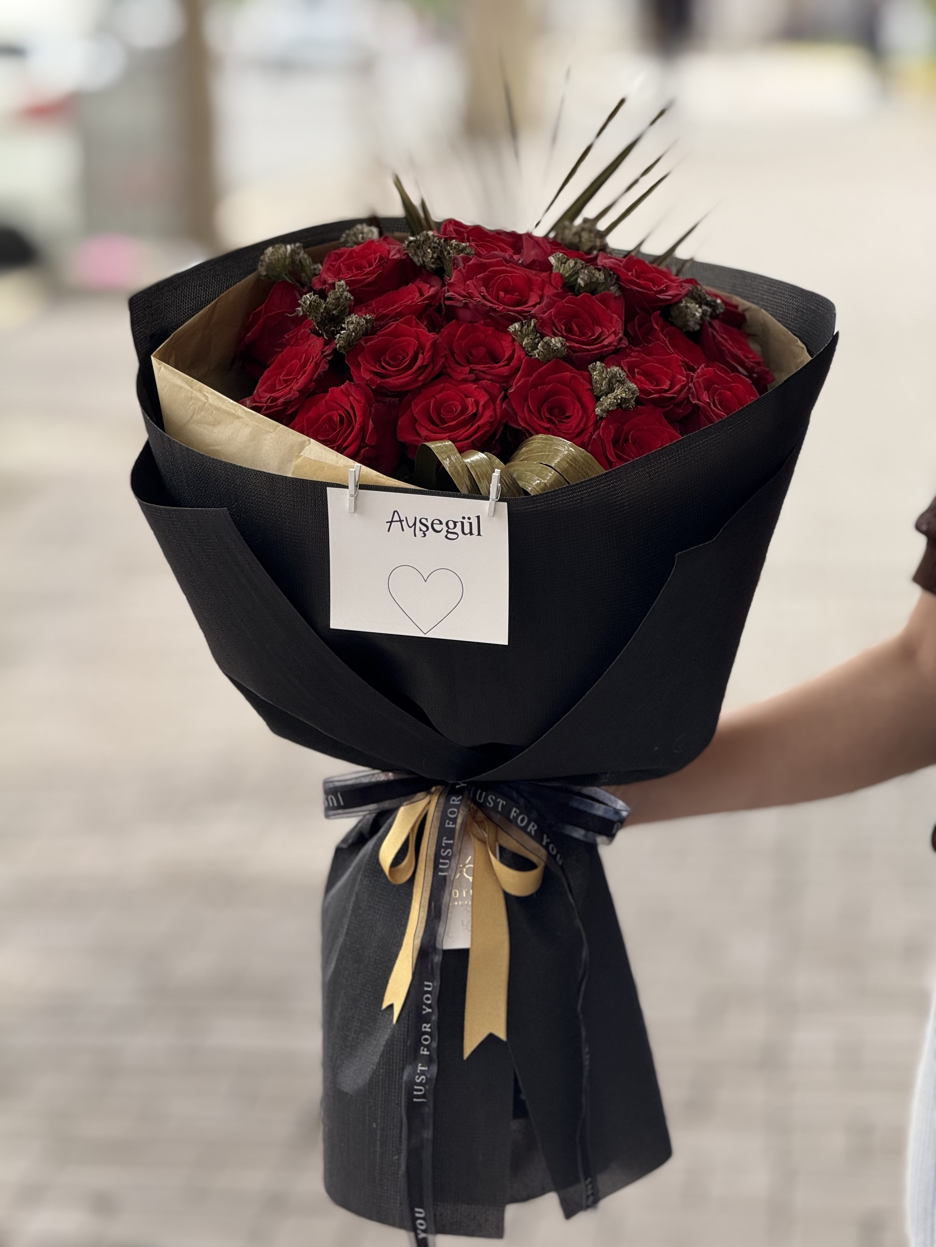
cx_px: 468
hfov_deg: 12.3
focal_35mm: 120
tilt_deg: -7.9
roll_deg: -1.5
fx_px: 4326
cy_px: 624
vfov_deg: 16.4
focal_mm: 15.66
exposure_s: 1/177
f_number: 2.8
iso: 50
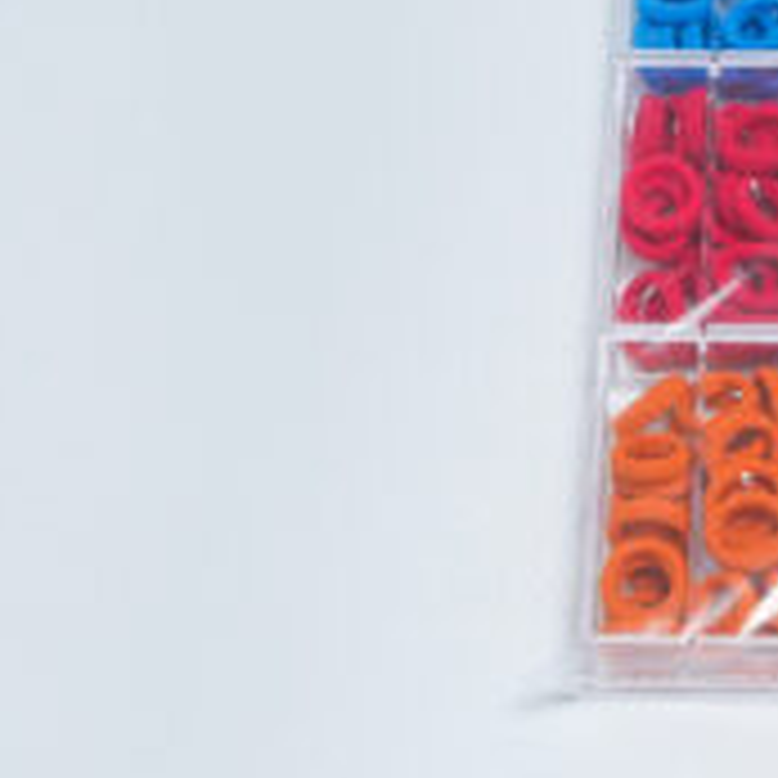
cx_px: 917
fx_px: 2797
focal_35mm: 110
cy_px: 169
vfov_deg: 15.7
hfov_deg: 15.3
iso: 2500
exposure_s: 1/160
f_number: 10
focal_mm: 35
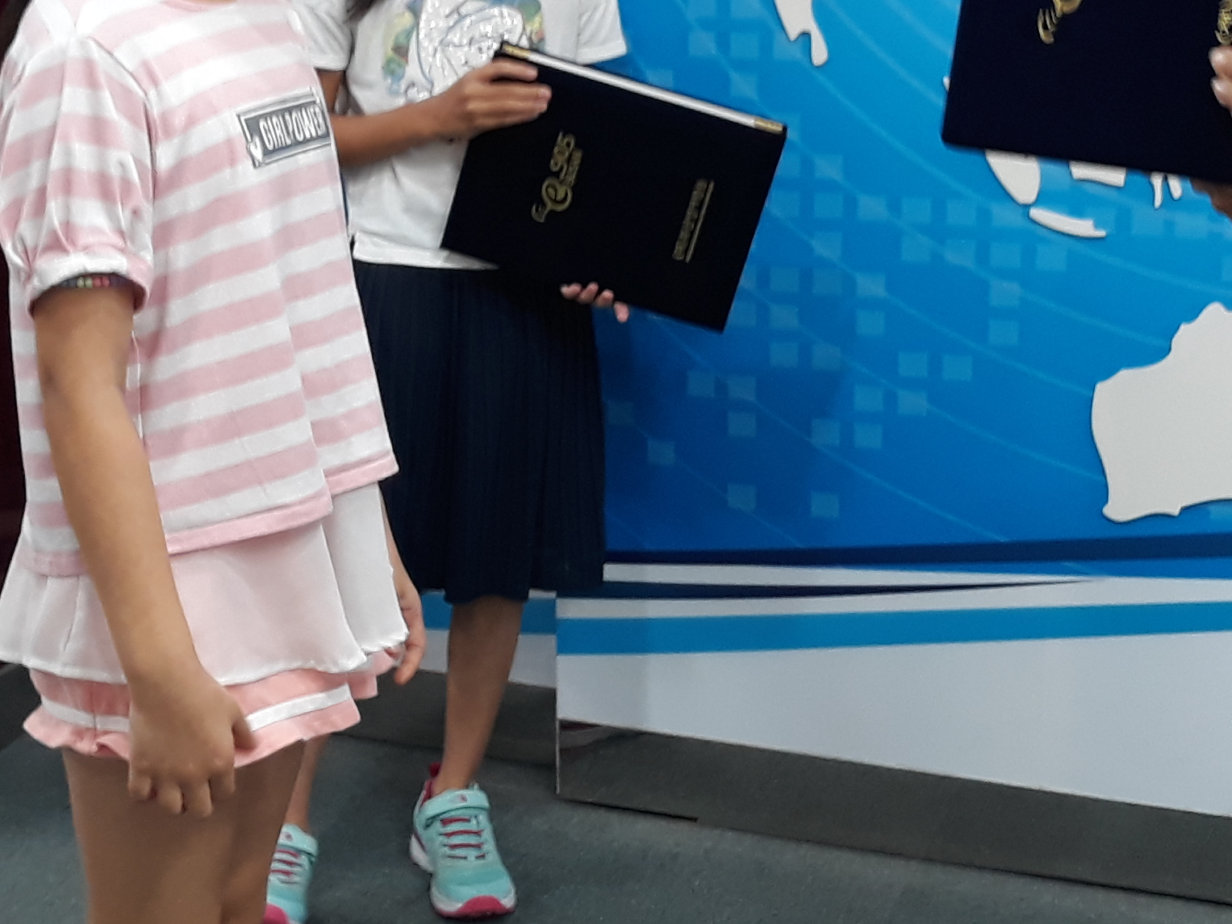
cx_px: 454
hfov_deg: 26.6
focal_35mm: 73
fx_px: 2598
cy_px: 318
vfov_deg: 20.1
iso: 100
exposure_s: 1/40
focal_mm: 3.71
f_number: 1.7
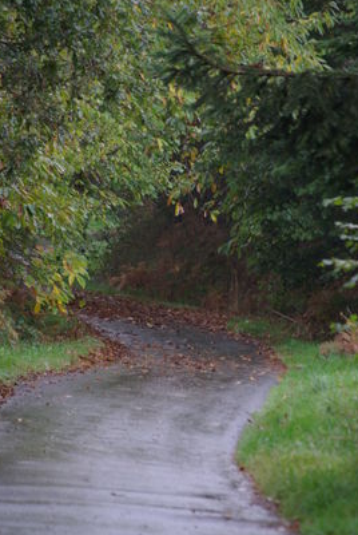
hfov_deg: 3.8
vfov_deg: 5.7
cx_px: 185
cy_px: 290
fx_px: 5351
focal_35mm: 360
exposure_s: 1/45
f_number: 5.6
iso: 400
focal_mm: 200
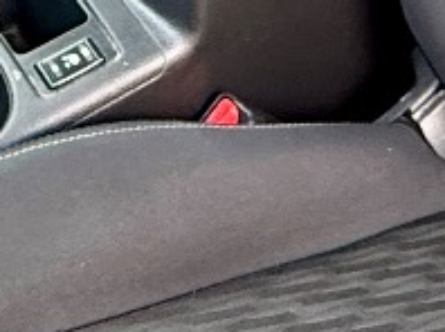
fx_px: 1310
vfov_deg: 12.8
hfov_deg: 19.3
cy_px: -314
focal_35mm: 102
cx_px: 220
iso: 400
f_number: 2.2
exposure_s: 1/81
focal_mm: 2.22
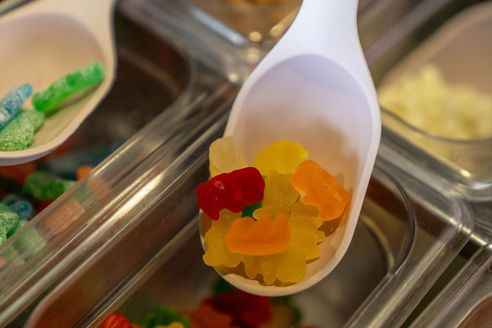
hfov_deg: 28.8
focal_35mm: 70
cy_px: 164
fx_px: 957
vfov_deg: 19.5
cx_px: 246
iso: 500
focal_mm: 70
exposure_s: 1/400
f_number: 2.8
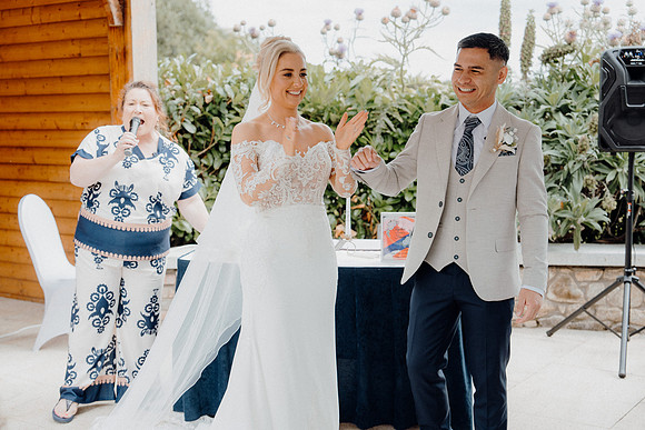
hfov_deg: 38.9
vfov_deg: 26.5
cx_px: 322
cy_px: 215
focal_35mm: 51
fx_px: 914
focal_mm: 51
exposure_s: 1/200
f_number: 3.5
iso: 125
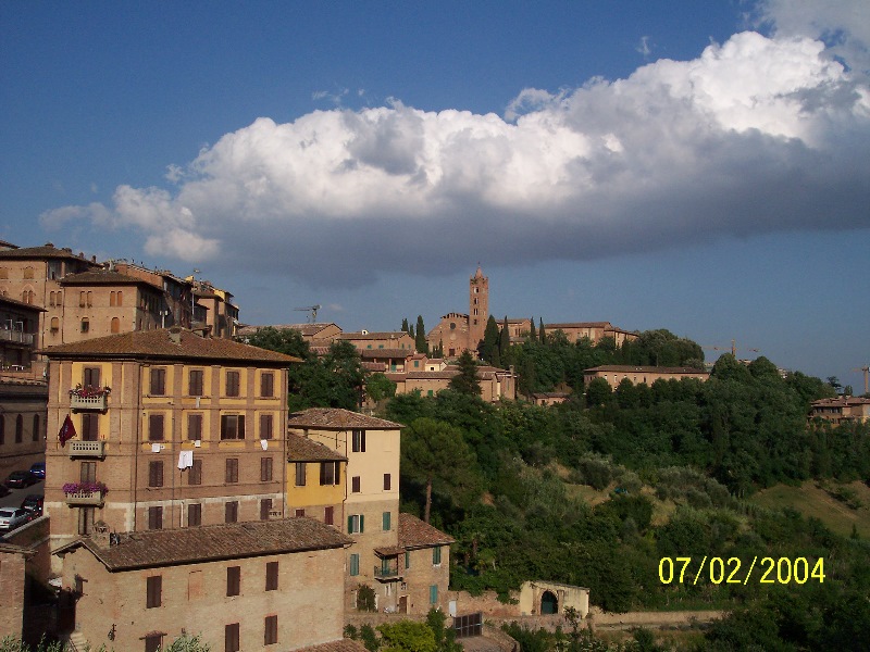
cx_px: 435
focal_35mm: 38
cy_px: 326
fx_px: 955
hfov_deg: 49.0
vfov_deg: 37.7
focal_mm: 8
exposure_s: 1/1000
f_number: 4.8
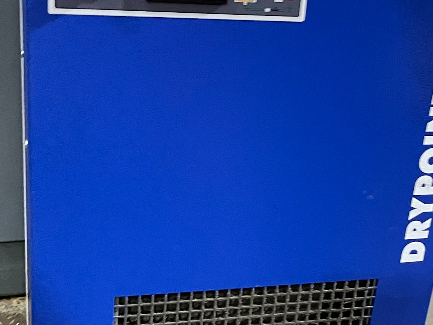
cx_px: 310
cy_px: 185
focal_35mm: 69
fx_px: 863
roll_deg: -7.0
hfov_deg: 27.9
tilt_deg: -27.3
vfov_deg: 21.3
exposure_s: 1/22
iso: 1000
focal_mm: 5.1
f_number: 1.6
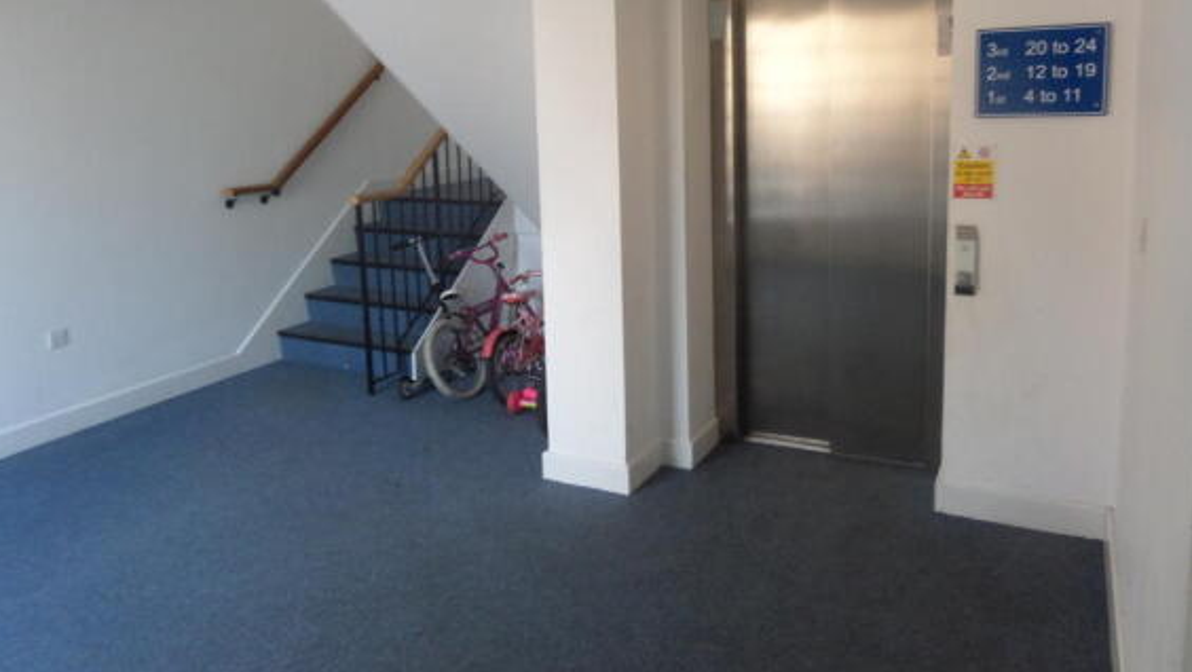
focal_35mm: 27
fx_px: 854
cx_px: 582
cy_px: 223
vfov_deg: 42.4
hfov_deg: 69.8
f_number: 3.2
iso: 200
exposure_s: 1/30
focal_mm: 4
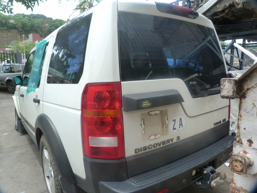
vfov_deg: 54.9
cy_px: 96
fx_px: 186
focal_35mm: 25
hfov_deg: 69.4
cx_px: 128
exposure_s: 1/200
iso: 125
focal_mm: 4.5
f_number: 4
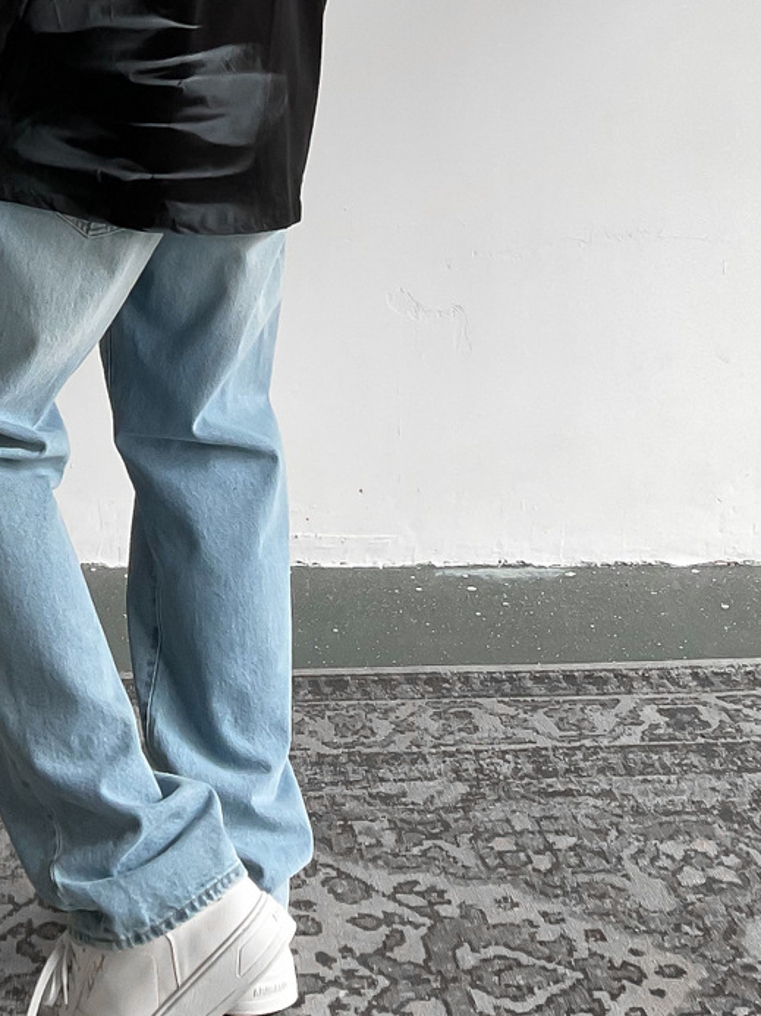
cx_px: 132
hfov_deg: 21.6
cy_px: -151
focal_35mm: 67
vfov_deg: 26.3
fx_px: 1966
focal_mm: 3
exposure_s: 1/120
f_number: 1.8
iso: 50
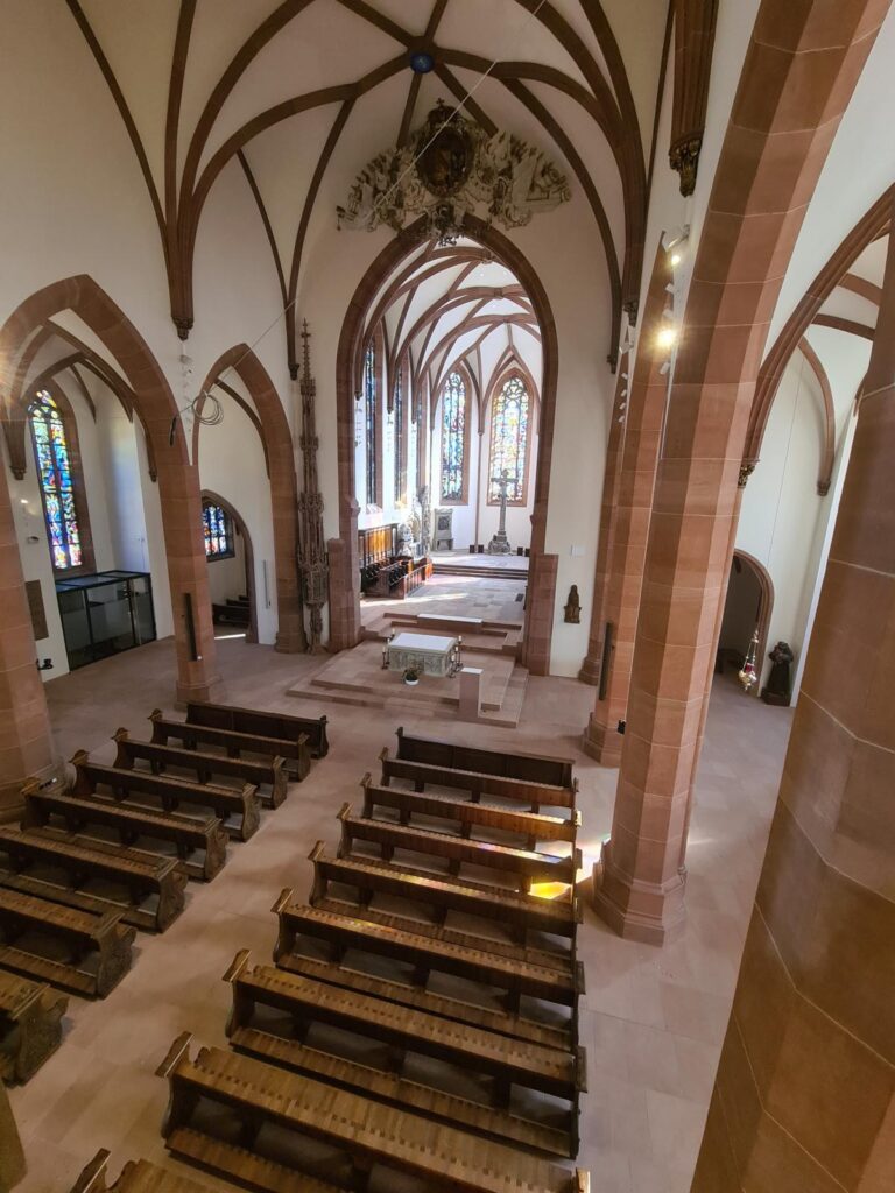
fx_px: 448
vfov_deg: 106.2
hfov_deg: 89.9
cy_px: 596
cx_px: 448
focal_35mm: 13
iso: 320
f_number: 2.2
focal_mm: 2.2
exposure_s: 1/33
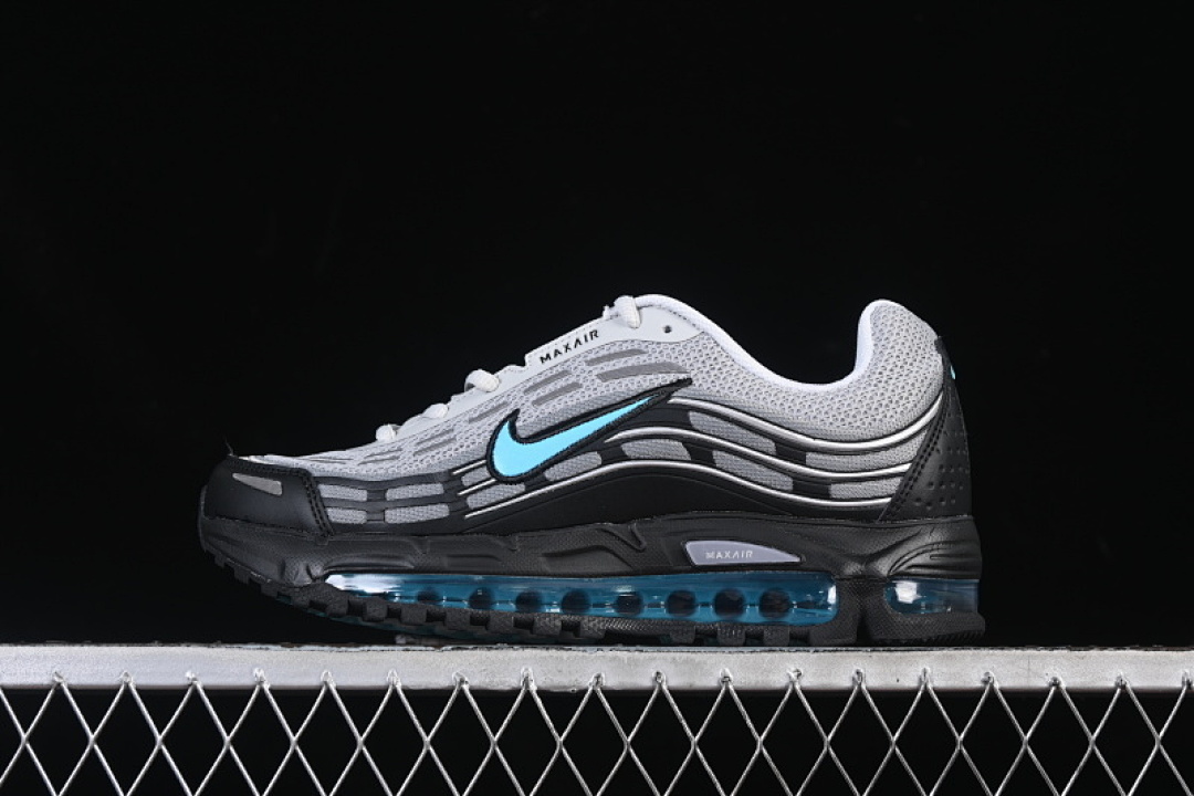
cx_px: 597
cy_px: 398
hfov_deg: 27.0
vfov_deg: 18.2
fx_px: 2487
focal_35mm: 75
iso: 160
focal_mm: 50
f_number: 7.1
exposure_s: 1/60
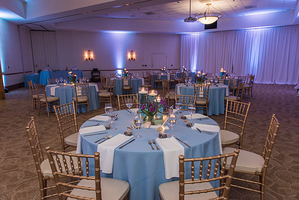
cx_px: 150
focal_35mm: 24
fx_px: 199
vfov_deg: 53.2
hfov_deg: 73.7
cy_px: 100
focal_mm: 24
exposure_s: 1/100
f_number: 4
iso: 1250
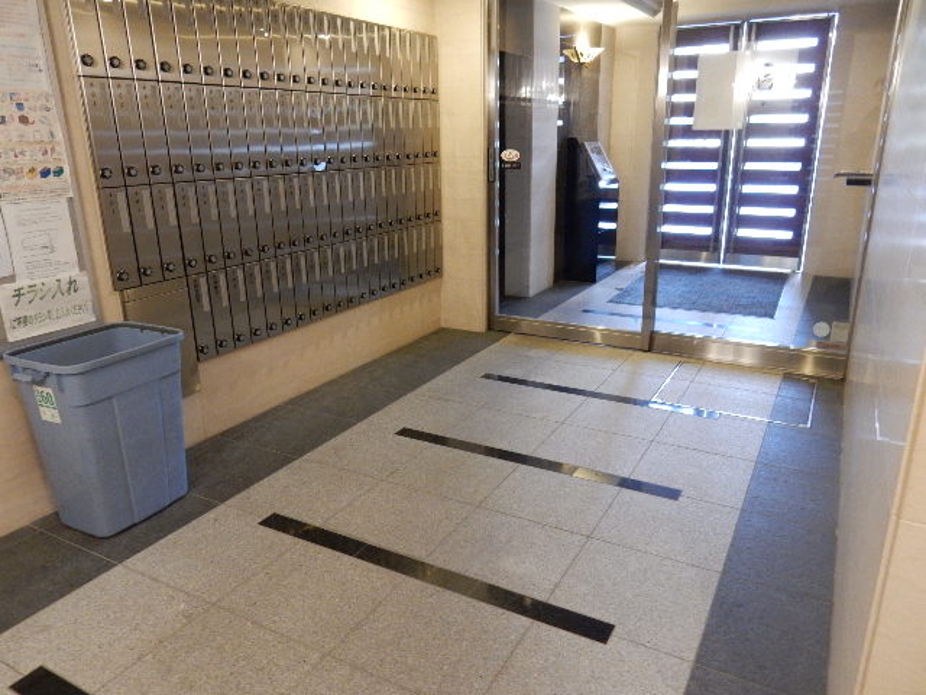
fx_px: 669
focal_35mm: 25
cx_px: 463
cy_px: 348
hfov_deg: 69.4
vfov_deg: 54.9
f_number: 3.7
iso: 500
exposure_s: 1/8
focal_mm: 4.5
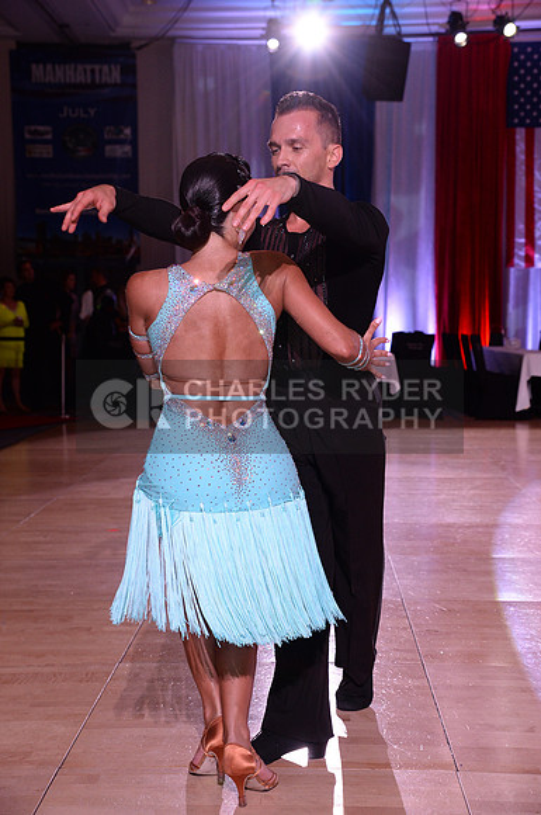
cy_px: 408
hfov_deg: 23.3
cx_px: 270
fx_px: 1311
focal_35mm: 58
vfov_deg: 34.5
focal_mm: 58
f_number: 5.6
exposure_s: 1/250
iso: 2000
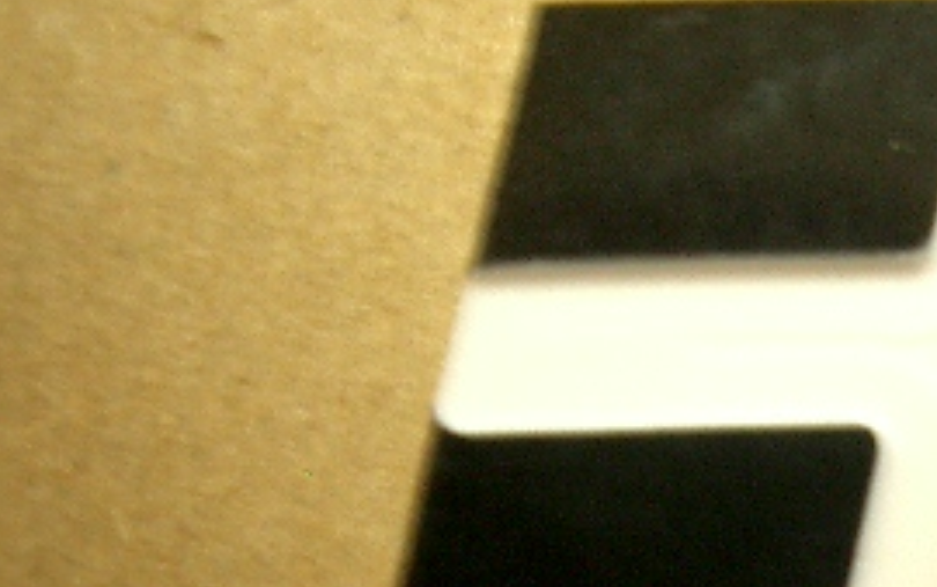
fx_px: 2248
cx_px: 909
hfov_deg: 22.7
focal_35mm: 88
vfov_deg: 14.6
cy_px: 618
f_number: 2.6
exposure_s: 1/8
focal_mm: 5.8
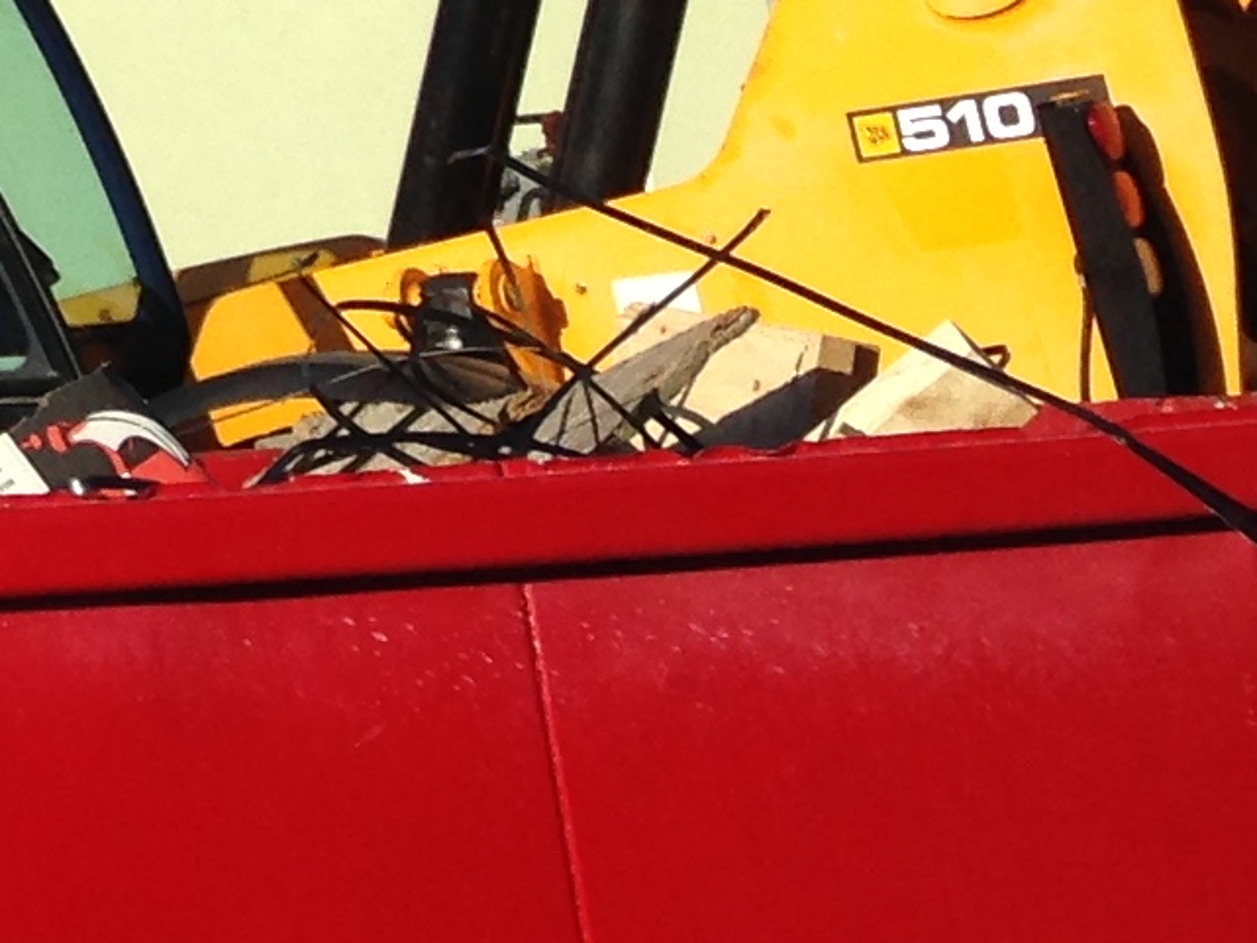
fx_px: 6102
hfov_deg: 10.3
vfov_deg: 8.3
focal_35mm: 168
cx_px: -1722
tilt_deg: +12.1
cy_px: -1019
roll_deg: +3.4
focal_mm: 4.12
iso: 50
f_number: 2.4
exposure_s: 1/2088
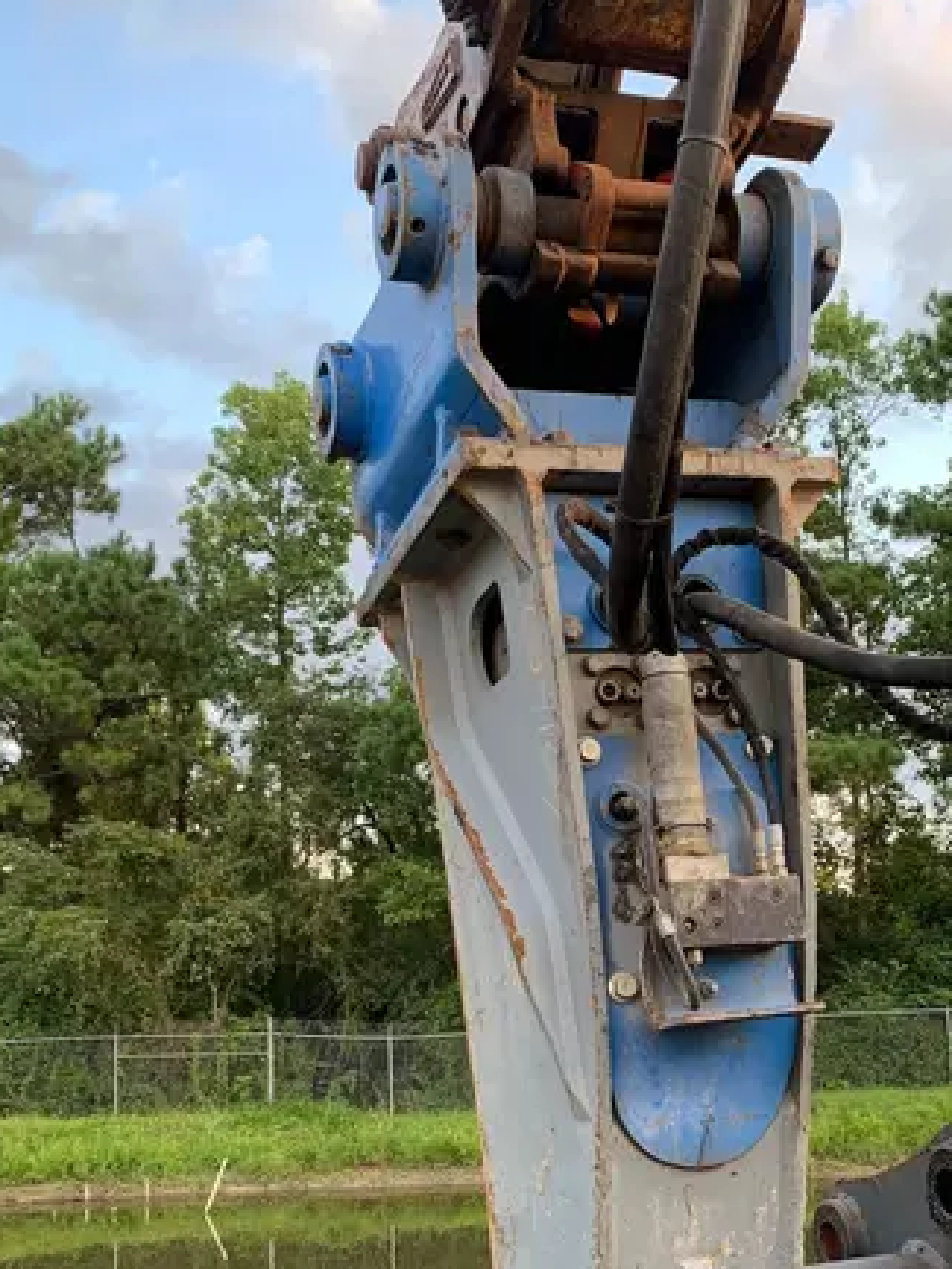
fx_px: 1613
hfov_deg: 32.7
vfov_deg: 42.3
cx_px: 598
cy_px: 863
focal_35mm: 44
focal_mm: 4.25
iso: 80
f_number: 1.8
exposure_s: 1/121
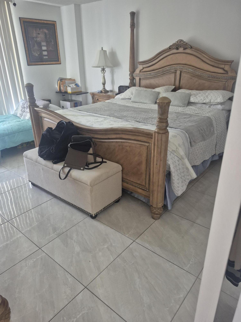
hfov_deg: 58.9
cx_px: 120
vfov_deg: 73.9
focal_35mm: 23
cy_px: 161
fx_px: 214
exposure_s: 1/60
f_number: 1.8
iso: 640
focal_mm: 5.4
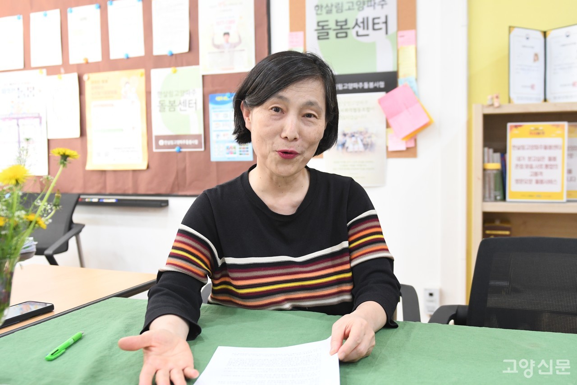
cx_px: 288
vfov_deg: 36.9
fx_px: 577
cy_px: 192
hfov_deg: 53.1
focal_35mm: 36
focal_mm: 24
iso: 1600
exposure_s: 1/100
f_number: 2.8
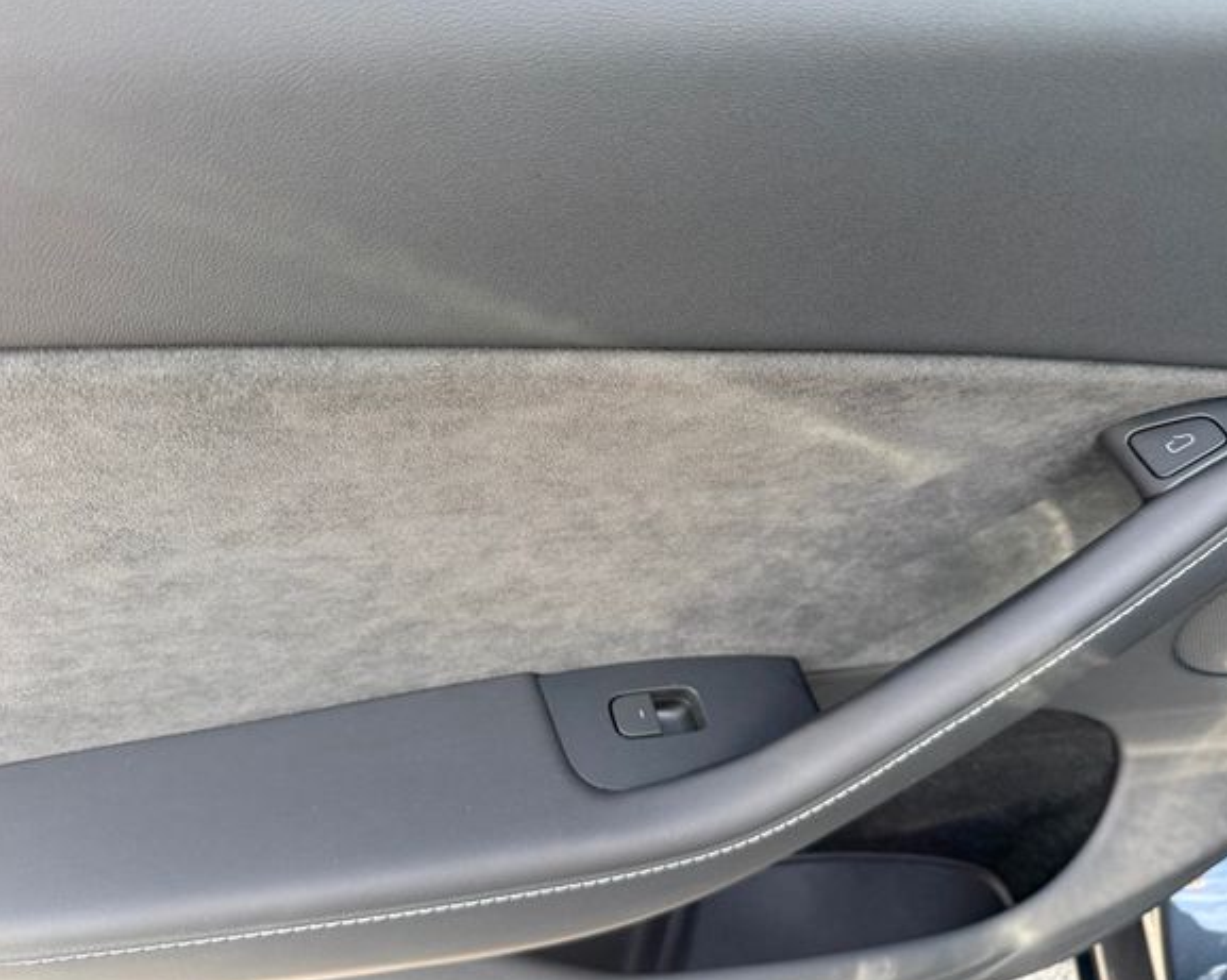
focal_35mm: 26
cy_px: 500
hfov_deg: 66.0
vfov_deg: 54.9
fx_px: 944
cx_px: 595
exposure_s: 1/225
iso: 160
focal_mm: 6.76
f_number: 1.78
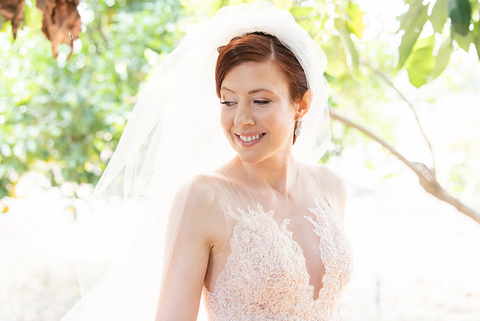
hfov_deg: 26.3
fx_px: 1027
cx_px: 264
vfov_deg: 17.7
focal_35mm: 77
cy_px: 144
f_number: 4
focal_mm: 70
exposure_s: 1/250
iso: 1250
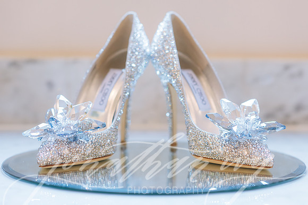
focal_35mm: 101
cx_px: 182
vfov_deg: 13.5
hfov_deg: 20.1
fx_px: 868
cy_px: 96
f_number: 2.8
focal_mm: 85
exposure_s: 1/160
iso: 640
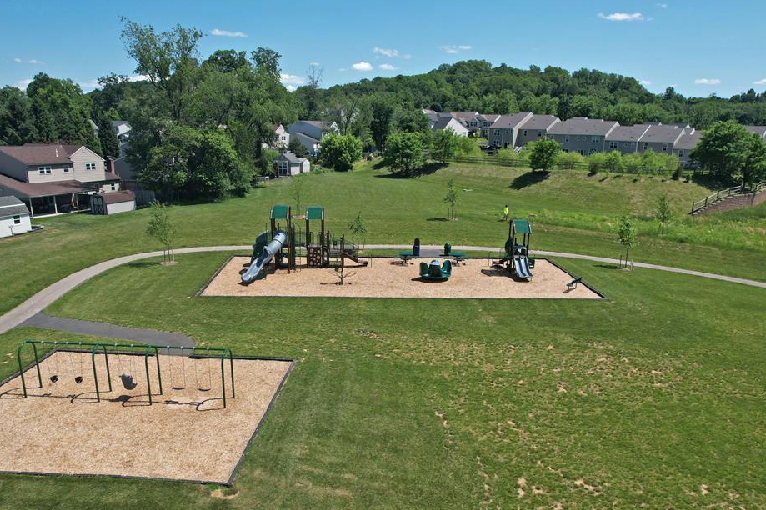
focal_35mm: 26
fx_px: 553
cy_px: 291
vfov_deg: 49.4
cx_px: 381
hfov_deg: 69.4
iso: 100
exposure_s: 1/1600
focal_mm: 8.38
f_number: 2.8
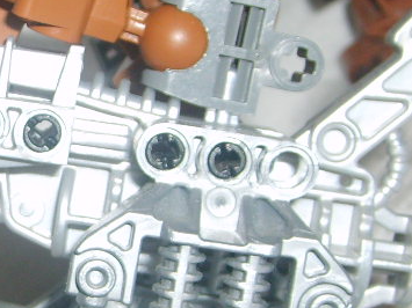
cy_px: 199
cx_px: 12
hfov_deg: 19.0
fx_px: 1202
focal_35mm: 101
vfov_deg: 14.6
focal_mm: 5.8
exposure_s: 1/45
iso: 100
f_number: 2.8
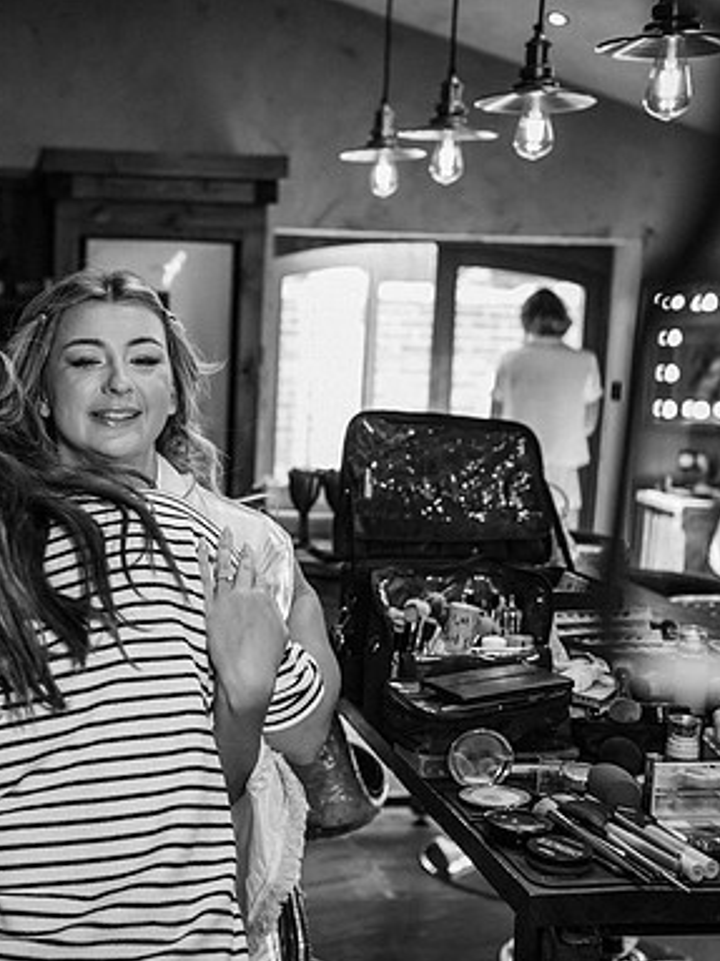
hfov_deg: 27.7
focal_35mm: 51
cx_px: 108
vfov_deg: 37.5
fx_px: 1415
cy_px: 483
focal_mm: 35
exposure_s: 1/250
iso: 500
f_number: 2.8
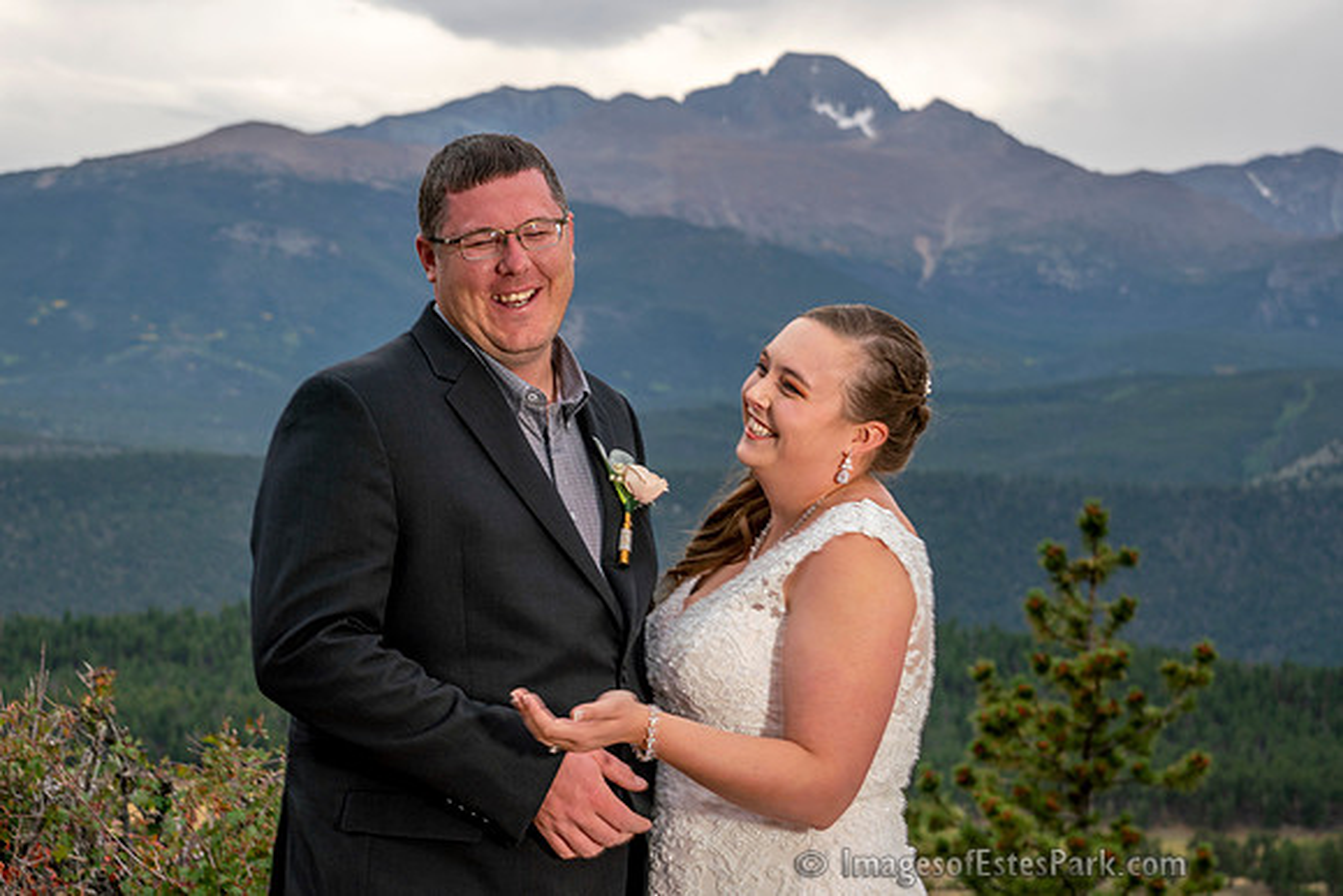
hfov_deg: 28.8
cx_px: 672
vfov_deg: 19.5
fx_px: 2612
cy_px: 448
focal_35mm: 70
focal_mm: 70
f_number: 6.3
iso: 100
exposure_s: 1/80
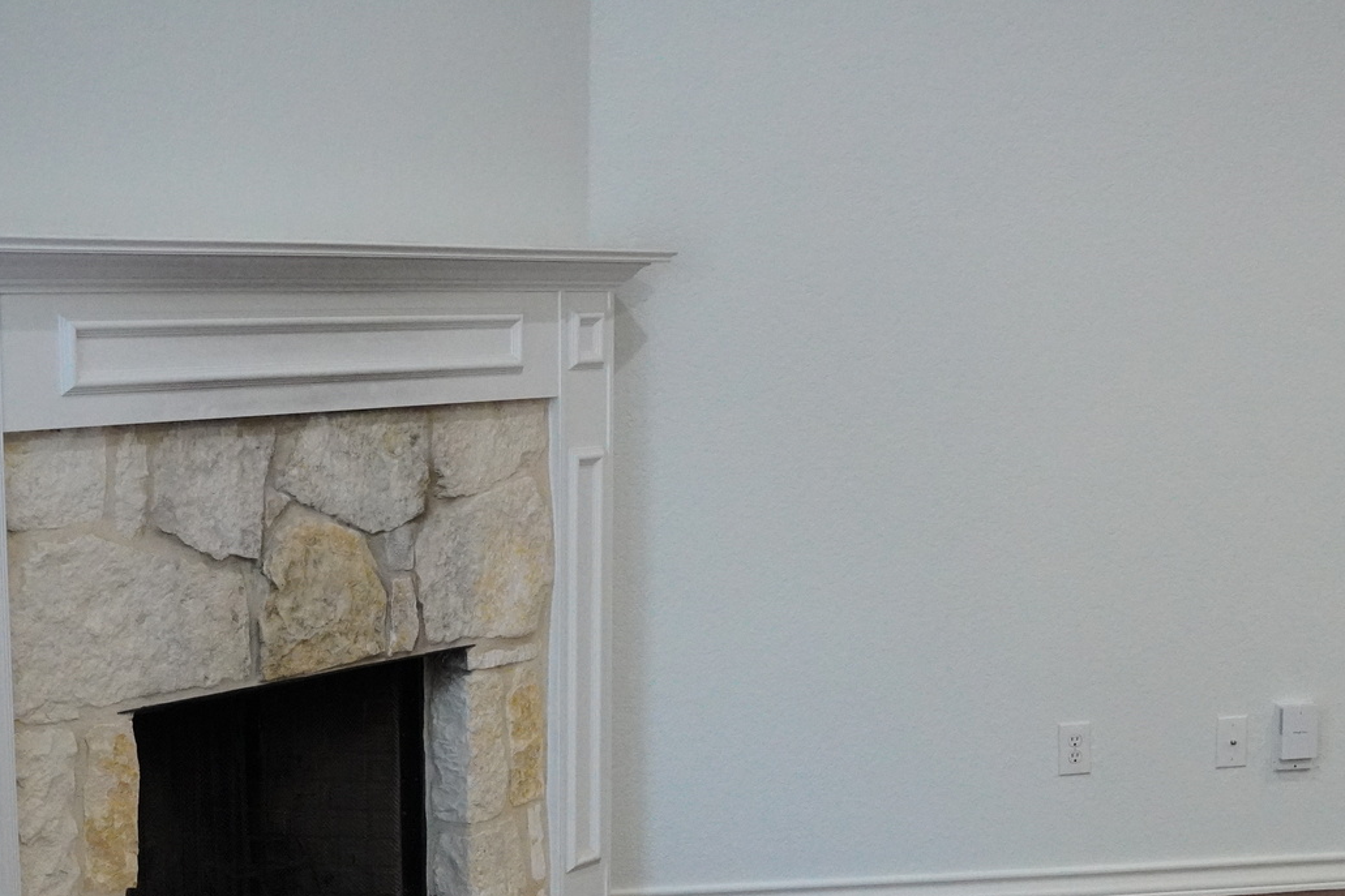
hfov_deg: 30.3
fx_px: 2465
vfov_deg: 20.4
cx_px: 888
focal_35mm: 66
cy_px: 700
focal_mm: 28
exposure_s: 1/640
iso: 6400
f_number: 2.8
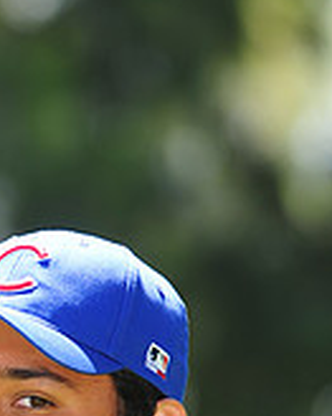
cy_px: 621
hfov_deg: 2.3
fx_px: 8163
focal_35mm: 664
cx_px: 3
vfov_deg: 2.9
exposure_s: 1/320
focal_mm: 200
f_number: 4.5
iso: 200
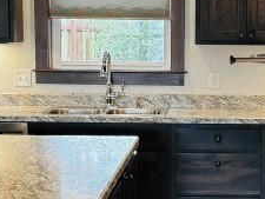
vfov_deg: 13.6
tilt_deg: -6.5
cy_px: 114
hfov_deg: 18.0
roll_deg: -0.6
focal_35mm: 109
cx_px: 181
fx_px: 835
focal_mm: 6.76
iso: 160
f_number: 1.78
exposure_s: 1/60
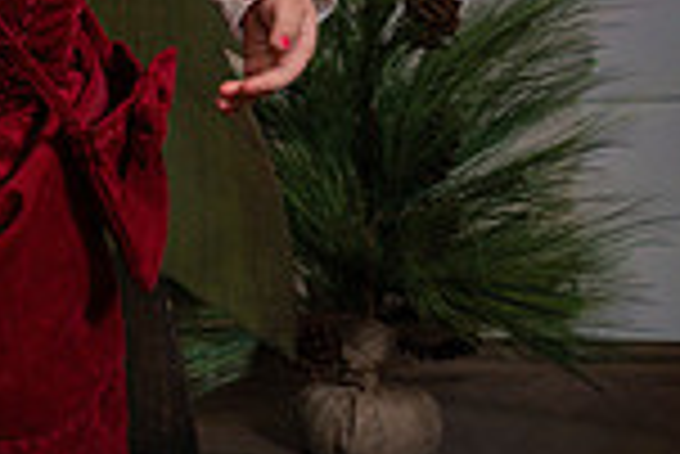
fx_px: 1739
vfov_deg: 14.9
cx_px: -617
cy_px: 254
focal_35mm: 92
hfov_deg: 17.2
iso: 250
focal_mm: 24
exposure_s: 1/250
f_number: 5.6
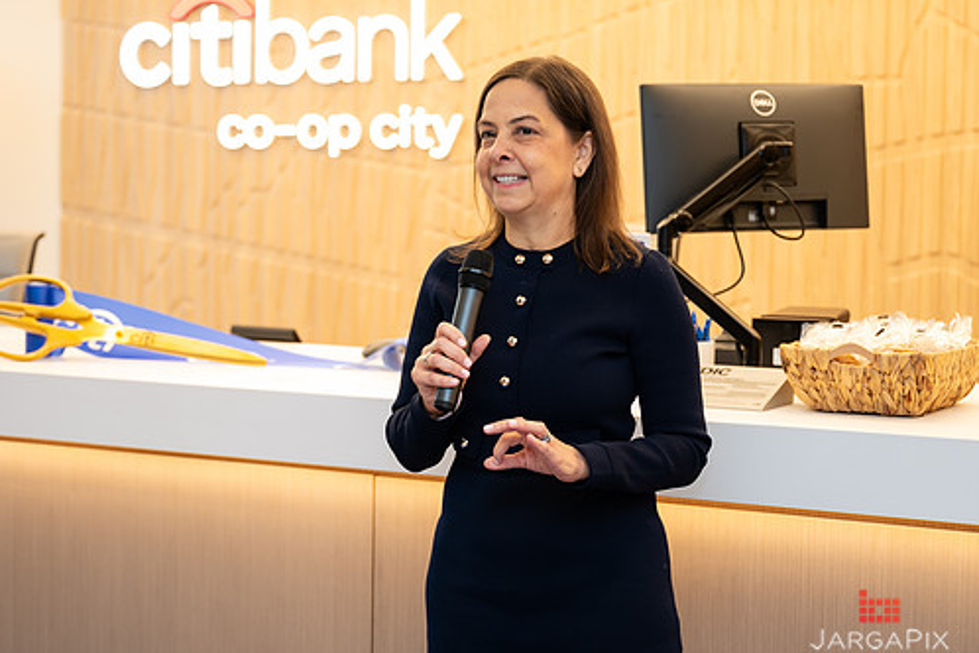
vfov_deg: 18.7
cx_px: 431
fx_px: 1985
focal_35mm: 73
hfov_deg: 27.7
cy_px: 300
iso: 400
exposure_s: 1/125
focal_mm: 58
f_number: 3.2
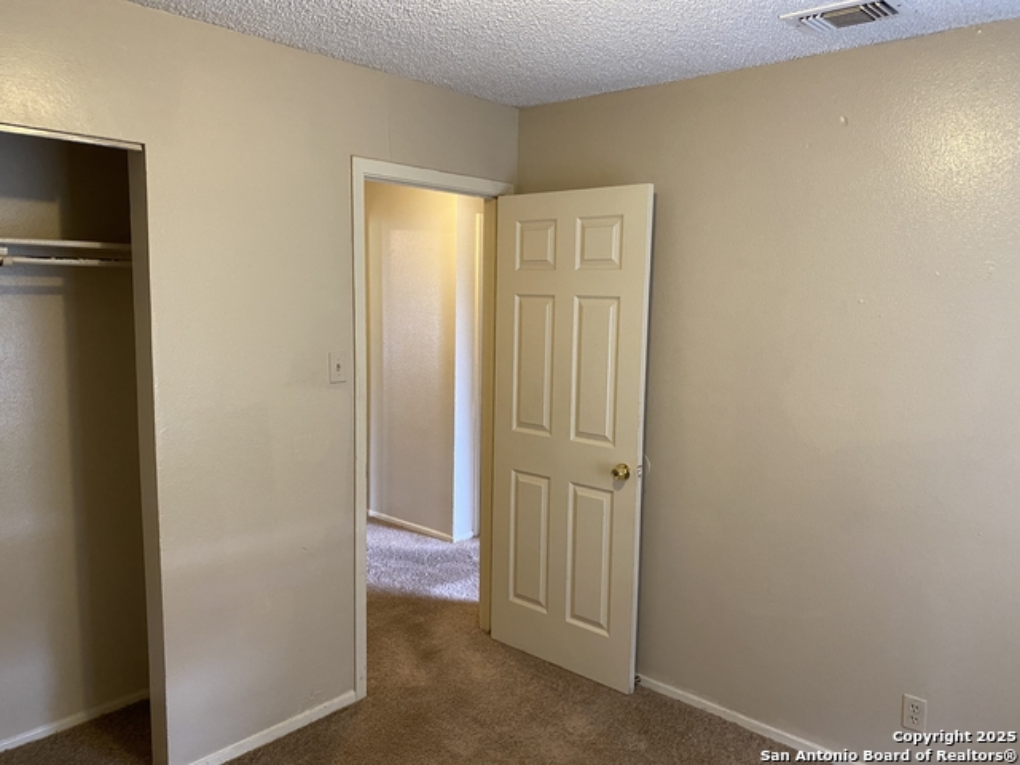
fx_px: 766
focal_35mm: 26
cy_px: 382
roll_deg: -1.2
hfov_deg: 67.3
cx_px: 510
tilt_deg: -5.0
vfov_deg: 53.1
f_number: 1.8
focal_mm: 4.25
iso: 250
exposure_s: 1/60
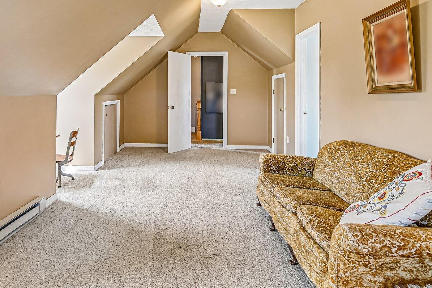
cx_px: 169
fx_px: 288
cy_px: 93
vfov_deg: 52.0
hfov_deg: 72.8
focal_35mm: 24
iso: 400
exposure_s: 1/20
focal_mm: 14
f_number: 4.8
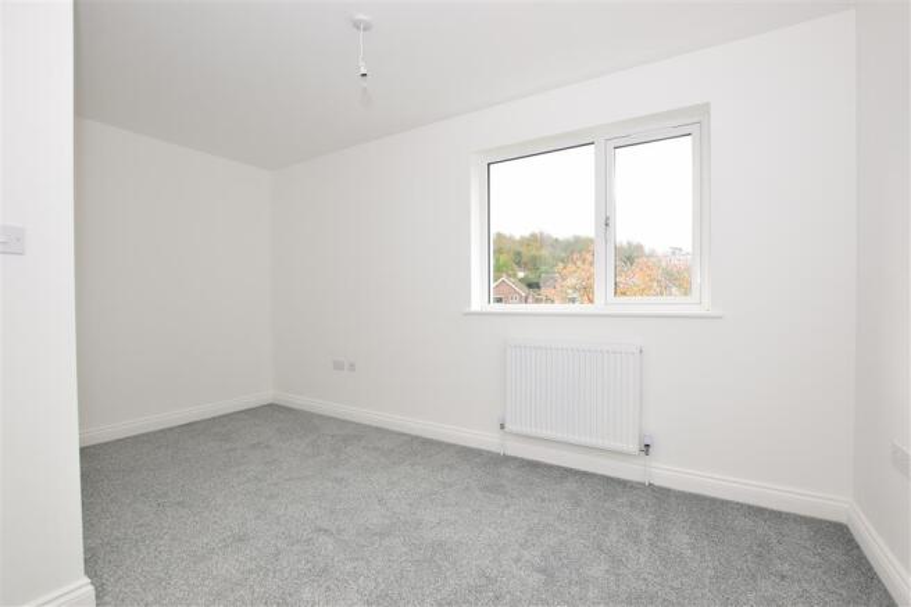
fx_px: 379
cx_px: 456
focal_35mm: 15
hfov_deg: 100.4
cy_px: 304
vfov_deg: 77.3
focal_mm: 10
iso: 400
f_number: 9
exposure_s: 1/40
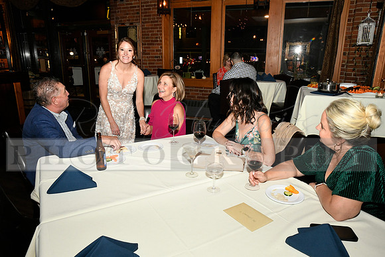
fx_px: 257
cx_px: 192
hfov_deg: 73.7
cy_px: 128
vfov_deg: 53.2
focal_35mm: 24
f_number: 11
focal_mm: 24
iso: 6400
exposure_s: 1/60
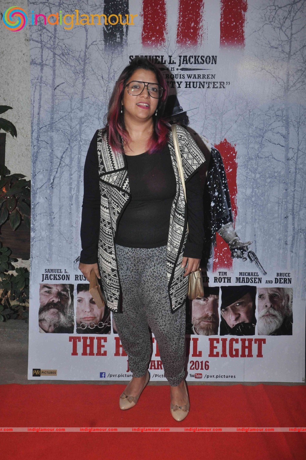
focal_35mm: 33
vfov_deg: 57.3
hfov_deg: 39.9
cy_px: 230
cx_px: 153
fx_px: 422
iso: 800
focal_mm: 22
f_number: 9
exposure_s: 1/200
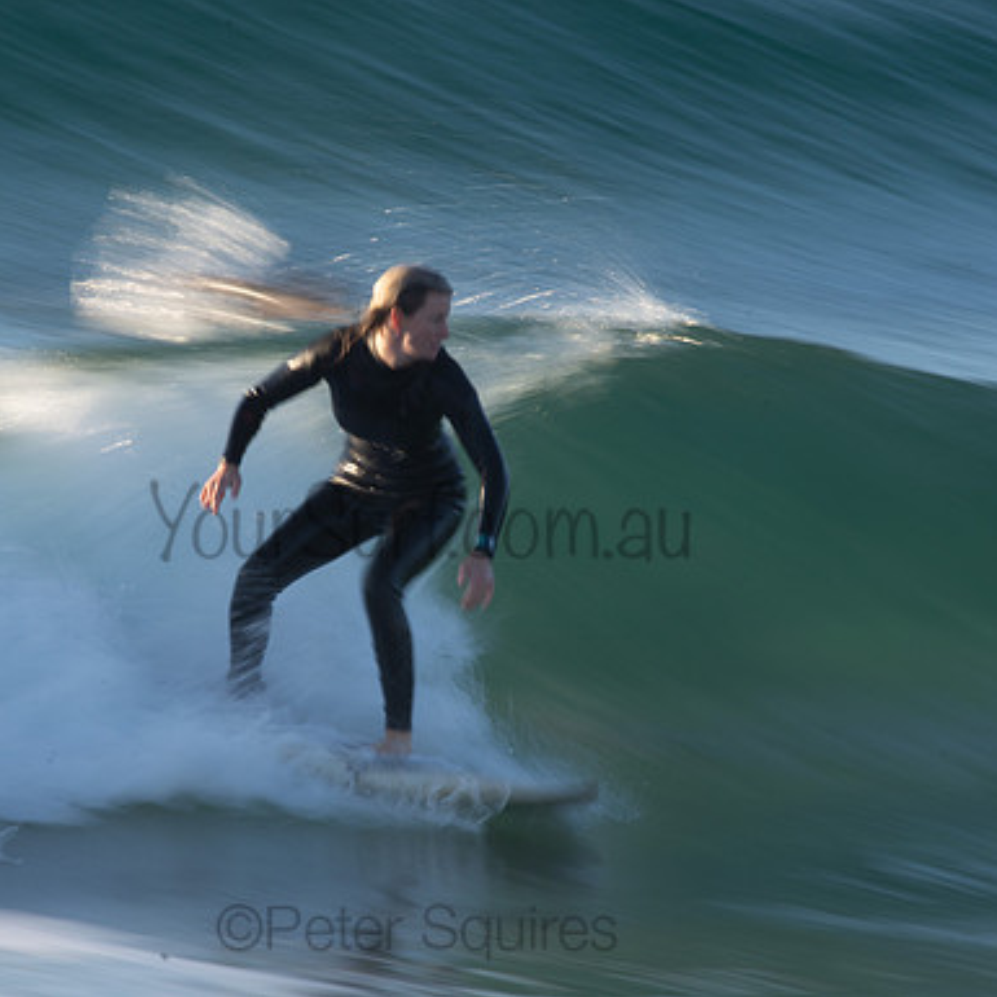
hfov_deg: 1.8
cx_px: 417
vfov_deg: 1.8
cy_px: 498
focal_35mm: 961
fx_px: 31315
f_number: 22
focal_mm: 500
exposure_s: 1/15
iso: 100
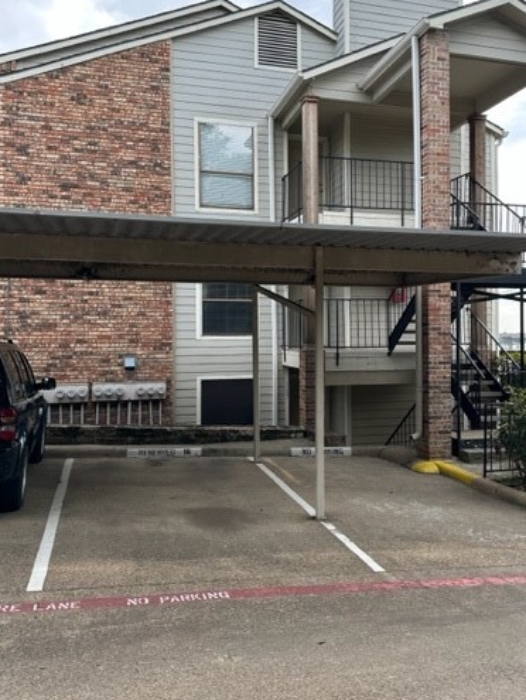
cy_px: 329
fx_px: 627
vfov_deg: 58.3
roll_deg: -0.5
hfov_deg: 45.5
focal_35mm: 31
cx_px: 281
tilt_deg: +3.2
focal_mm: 6.86
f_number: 1.78
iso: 80
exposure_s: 1/724
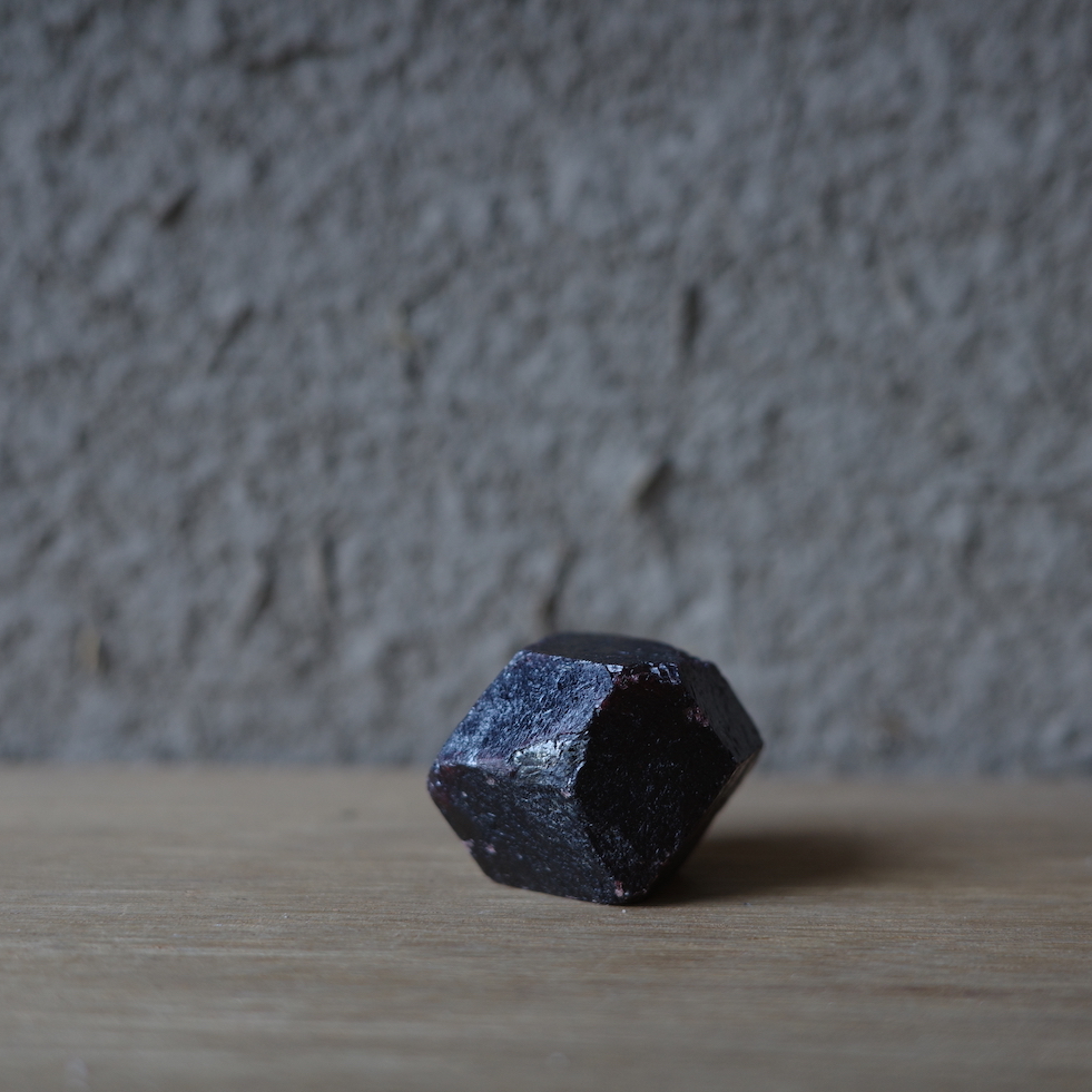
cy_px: 539
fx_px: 1856
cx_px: 571
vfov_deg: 32.8
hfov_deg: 32.8
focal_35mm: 52
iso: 200
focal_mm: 26
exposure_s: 1/60
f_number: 2.8
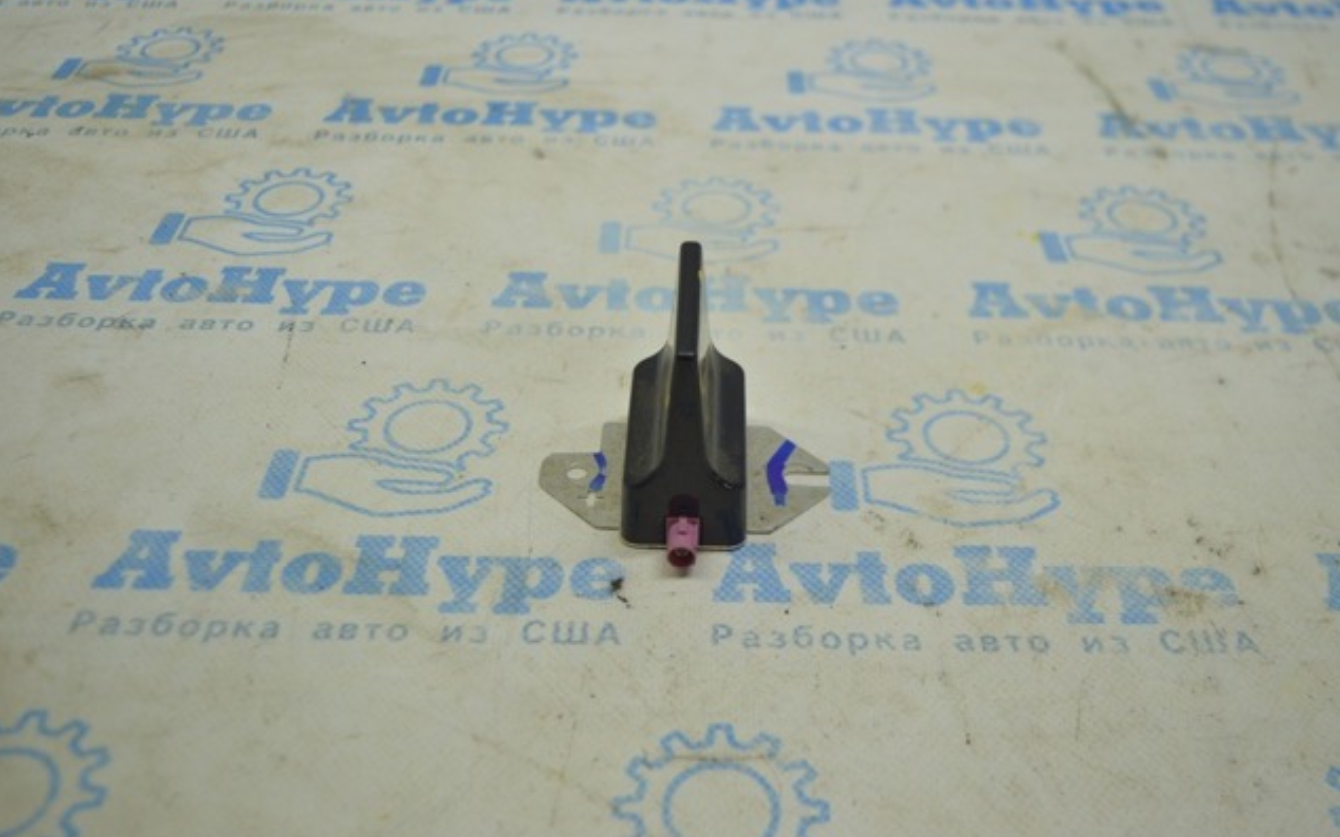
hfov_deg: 52.8
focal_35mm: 37
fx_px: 1351
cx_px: 672
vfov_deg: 34.4
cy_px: 398
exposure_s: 1/80
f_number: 4
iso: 400
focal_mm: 24
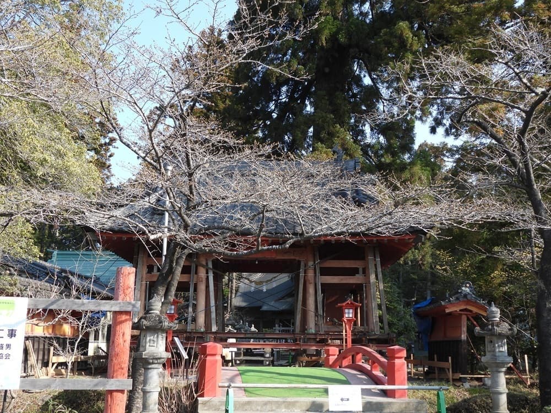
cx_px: 276
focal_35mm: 40
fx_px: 637
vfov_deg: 36.0
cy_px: 206
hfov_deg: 46.8
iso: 100
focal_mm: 7.1
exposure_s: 1/500
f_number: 3.2
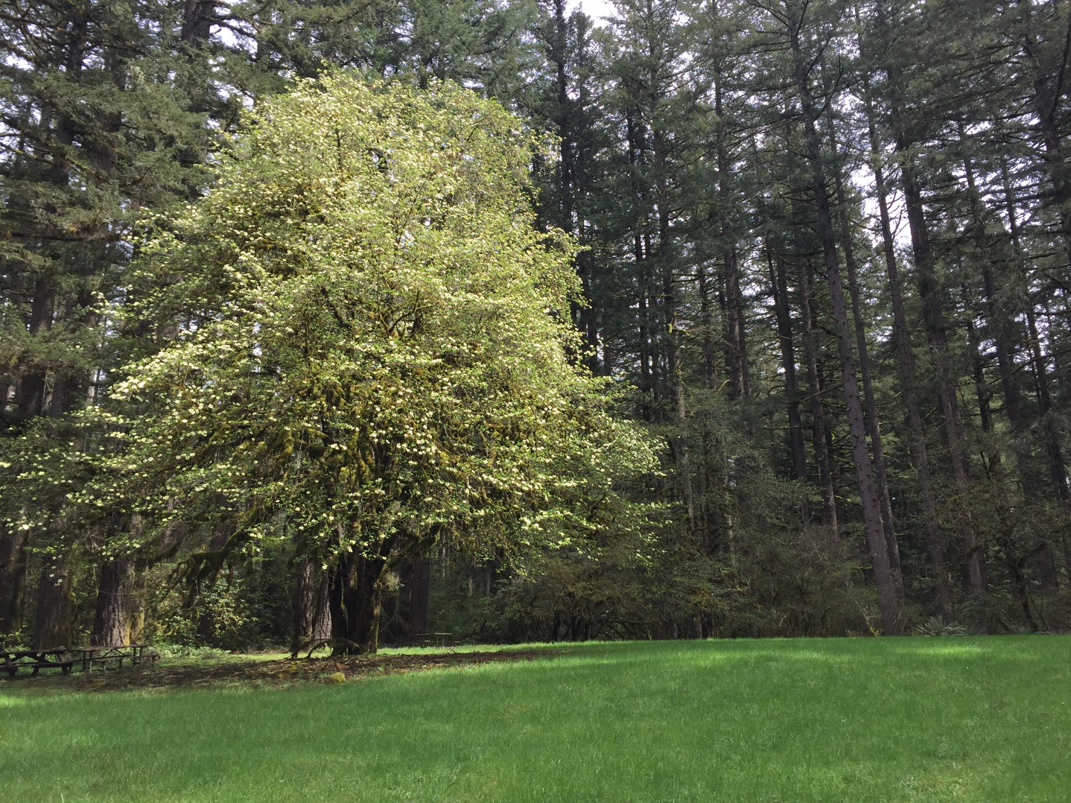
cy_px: 402
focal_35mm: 29
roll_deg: +1.3
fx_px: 897
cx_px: 536
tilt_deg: +17.1
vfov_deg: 48.2
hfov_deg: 61.7
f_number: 2.2
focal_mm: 4.15
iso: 32
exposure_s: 1/573
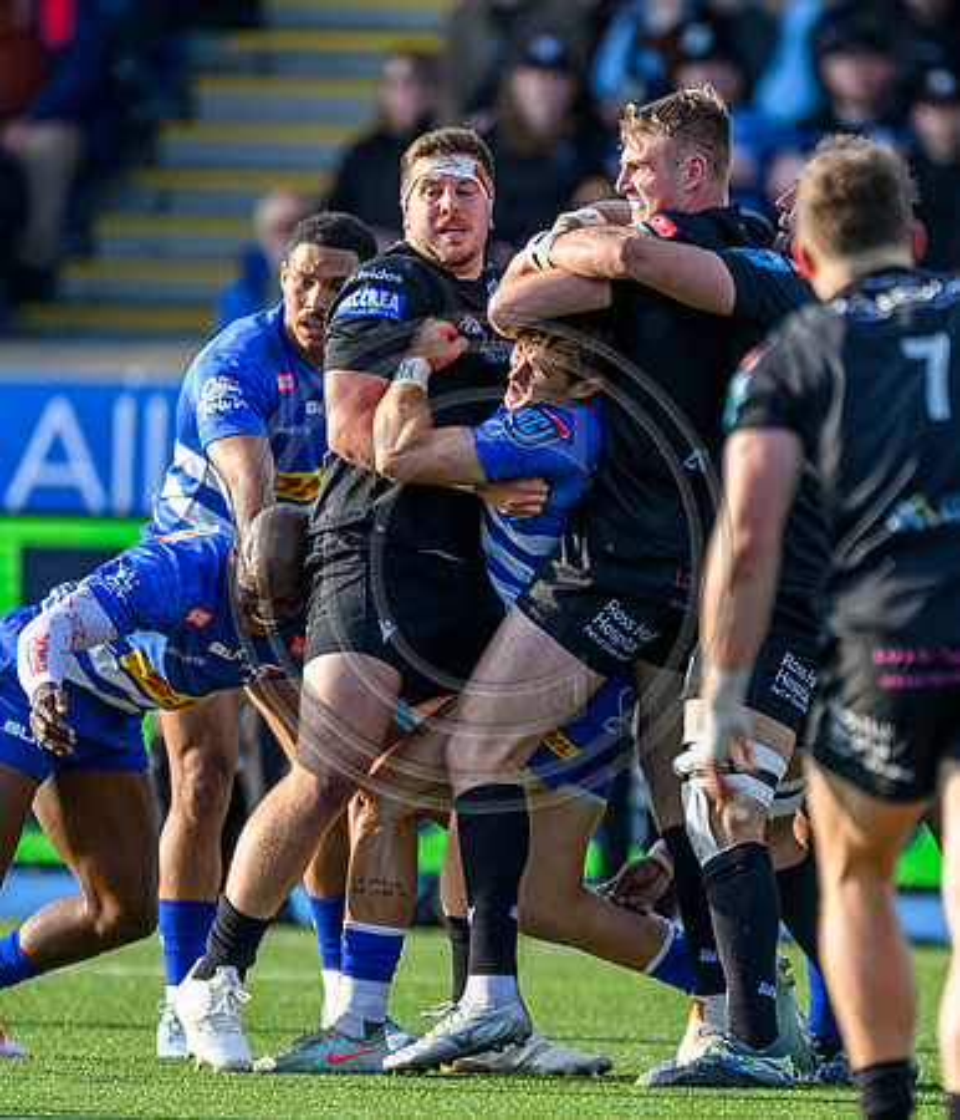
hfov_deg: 1.8
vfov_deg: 2.1
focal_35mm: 907
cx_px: 591
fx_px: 30891
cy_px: 593
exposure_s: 1/2000
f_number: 4
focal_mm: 560
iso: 1000
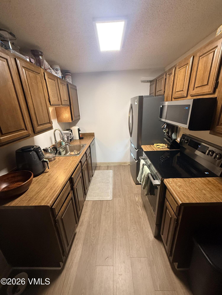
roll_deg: +2.6
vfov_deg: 102.1
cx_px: 111
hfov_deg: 85.7
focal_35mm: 14
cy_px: 148
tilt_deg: -19.3
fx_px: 120
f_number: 2.2
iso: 250
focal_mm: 2.22
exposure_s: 1/60
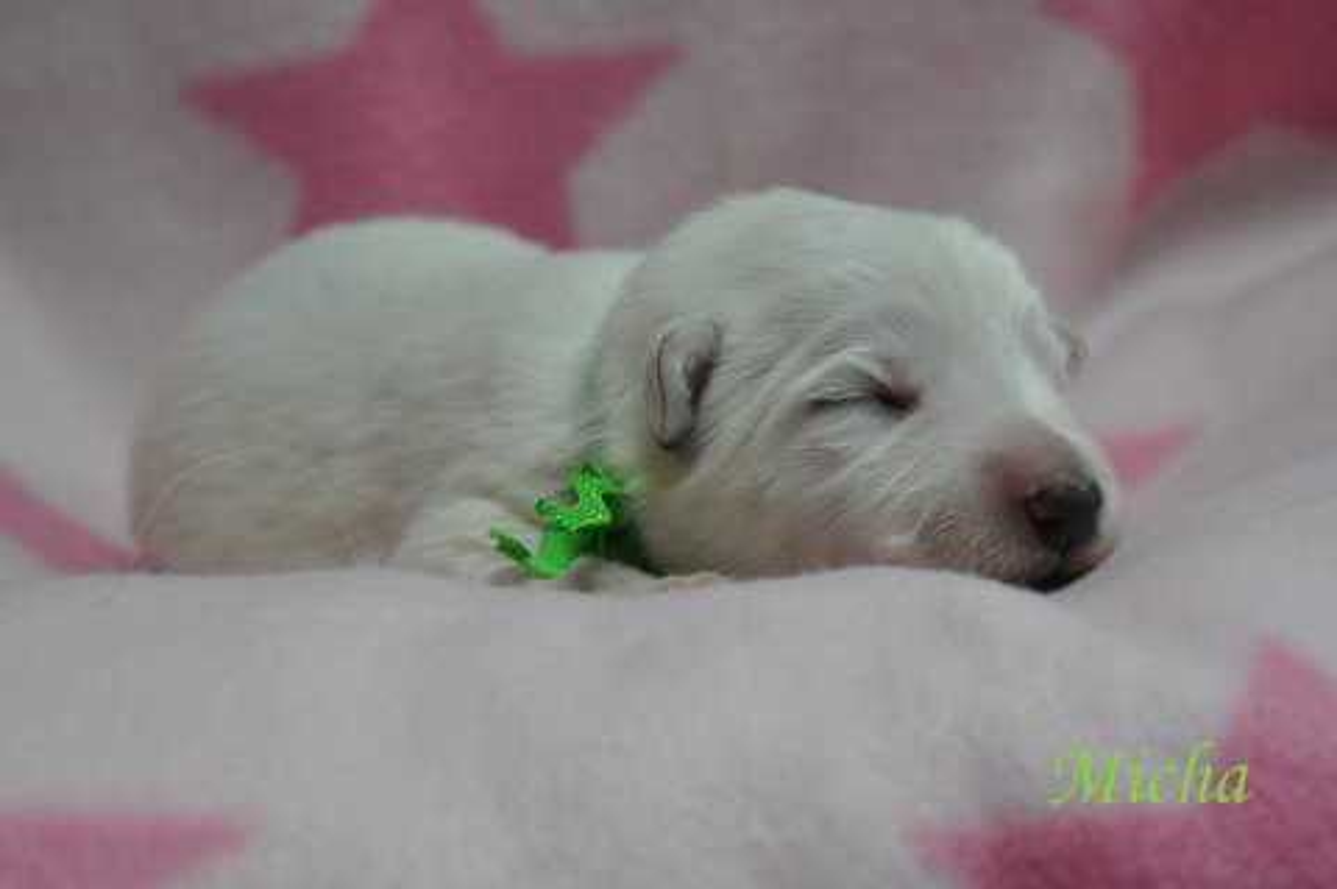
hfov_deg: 28.1
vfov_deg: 18.9
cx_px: 668
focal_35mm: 72
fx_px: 2671
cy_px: 444
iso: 560
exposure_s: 1/60
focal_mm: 48
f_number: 4.5
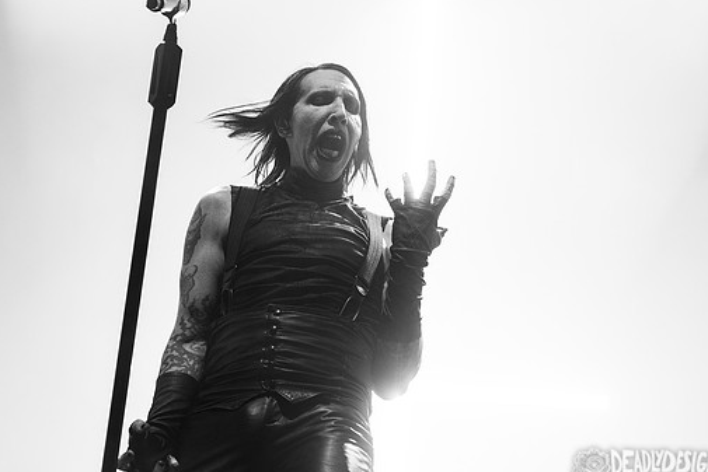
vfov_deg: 14.0
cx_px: 313
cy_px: 168
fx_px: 1928
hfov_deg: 20.8
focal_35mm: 98
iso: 1250
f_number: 4
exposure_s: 1/800
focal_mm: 70
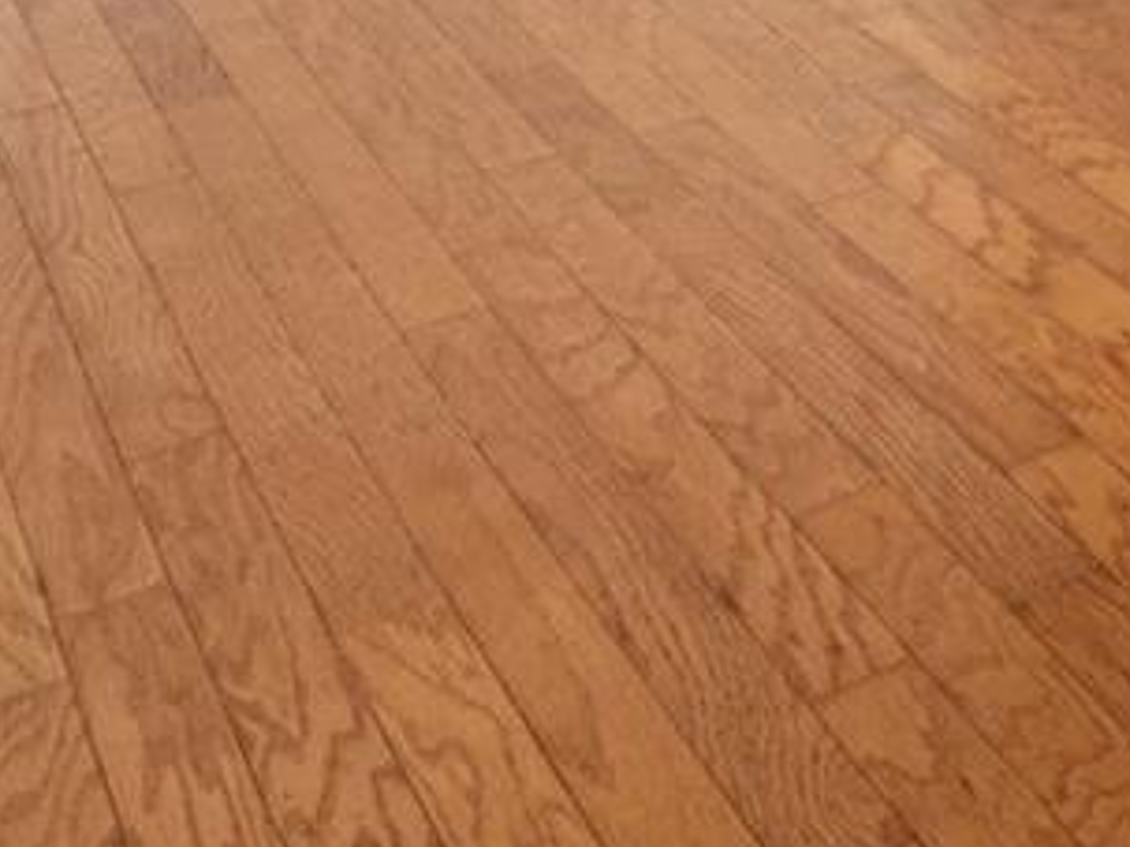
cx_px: 1898
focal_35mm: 71
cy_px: -774
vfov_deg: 16.5
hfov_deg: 21.0
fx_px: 2317
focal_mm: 14
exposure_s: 1/8
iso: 200
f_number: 8
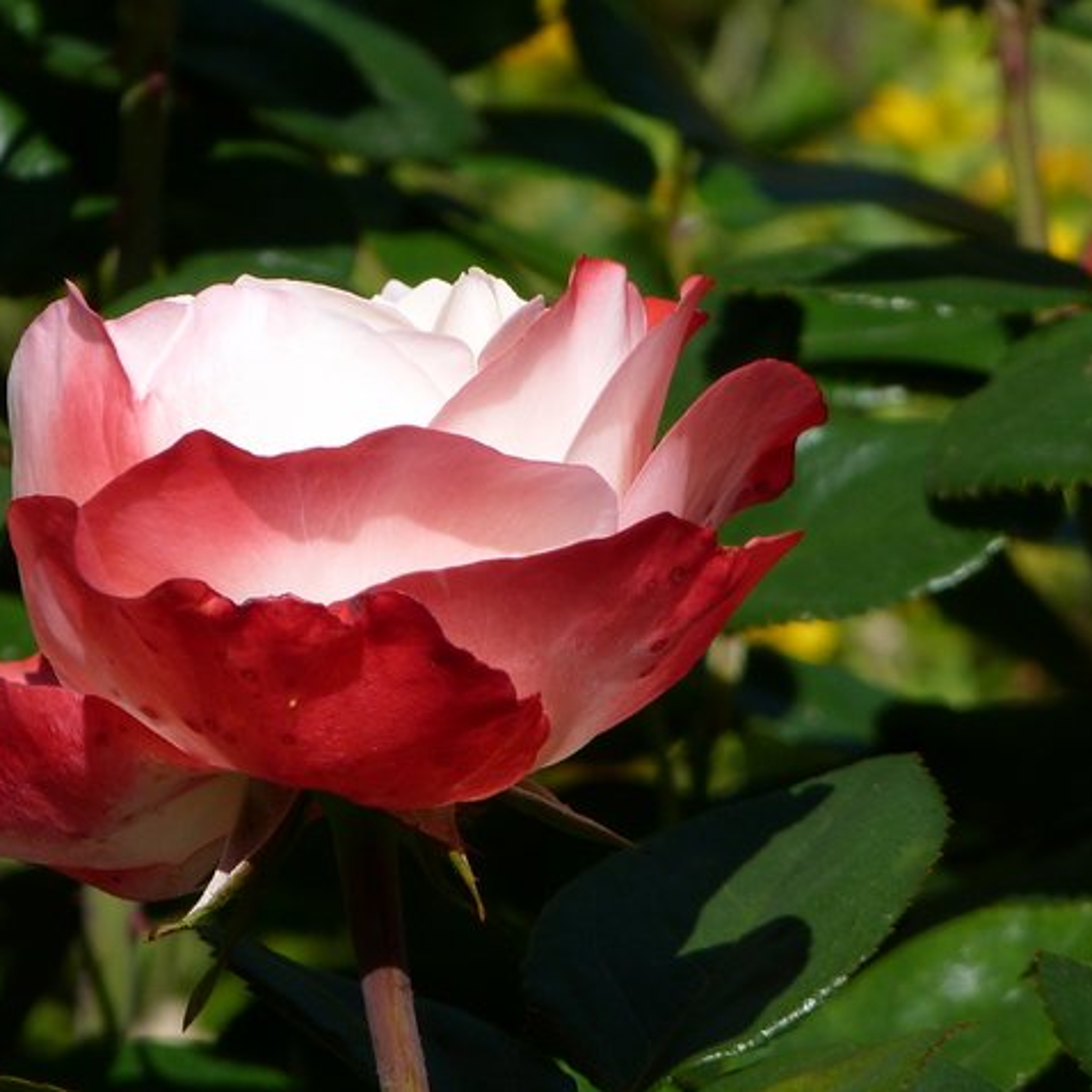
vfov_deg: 1.9
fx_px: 33763
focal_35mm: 946
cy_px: 546
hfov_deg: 1.9
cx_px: 413
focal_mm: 108
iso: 80
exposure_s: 1/400
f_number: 5.6
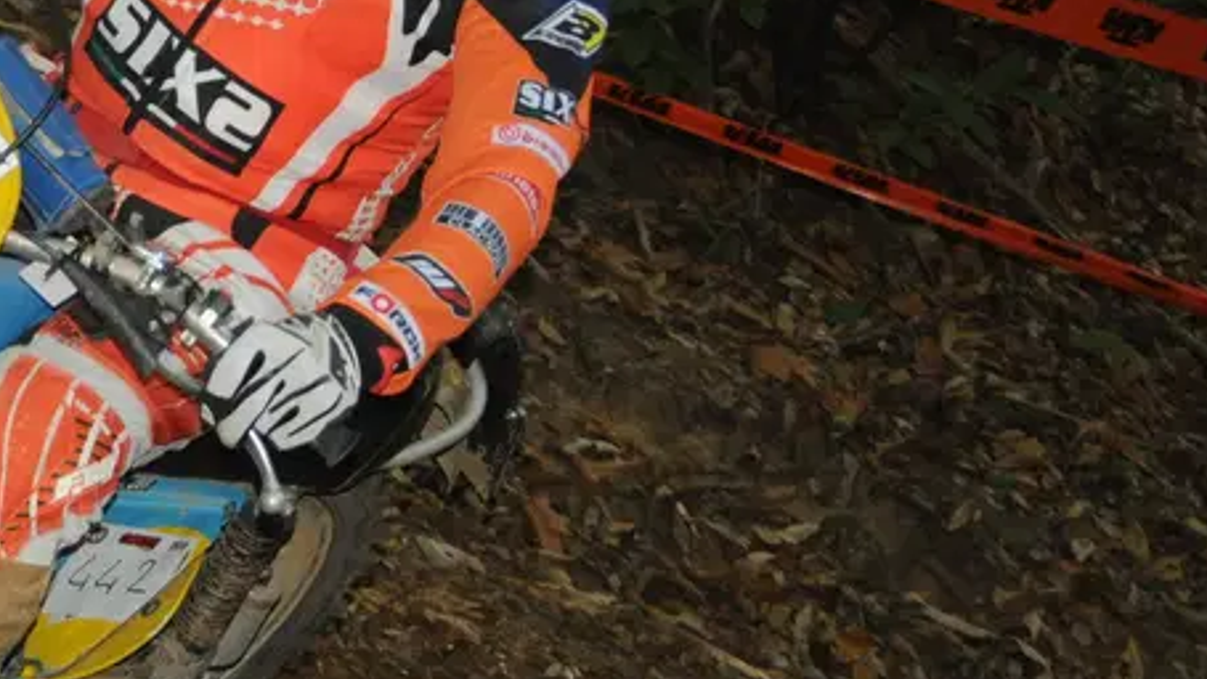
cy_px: 36
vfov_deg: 10.4
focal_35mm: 116
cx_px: -321
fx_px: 3713
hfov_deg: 17.4
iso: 800
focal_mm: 28
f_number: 4
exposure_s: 1/250
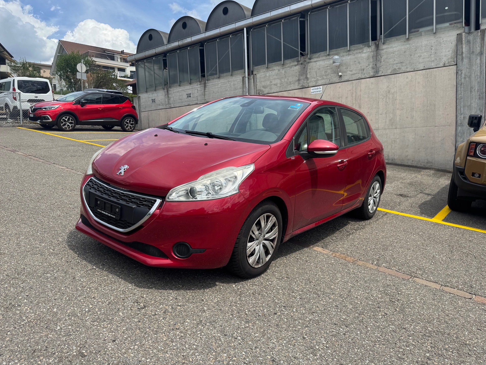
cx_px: 246
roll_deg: +3.3
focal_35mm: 25
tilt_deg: -4.8
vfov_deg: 54.9
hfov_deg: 69.4
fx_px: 351
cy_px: 176
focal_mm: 6.76
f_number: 1.78
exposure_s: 1/3096
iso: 80
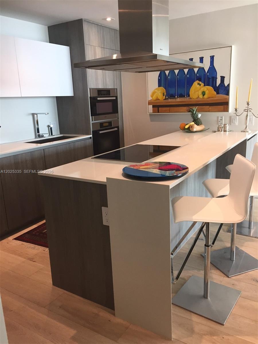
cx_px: 129
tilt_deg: -13.7
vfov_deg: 61.7
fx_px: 288
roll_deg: +2.7
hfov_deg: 48.2
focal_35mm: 29
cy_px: 172
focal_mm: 4.15
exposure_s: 1/30
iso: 40
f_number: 2.2
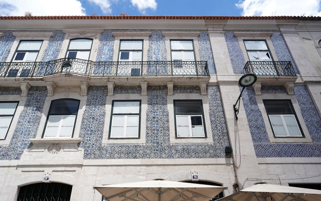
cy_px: 105
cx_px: 158
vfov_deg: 49.3
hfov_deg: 72.5
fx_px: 219
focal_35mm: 25
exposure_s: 1/100
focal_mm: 24
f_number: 11
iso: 100
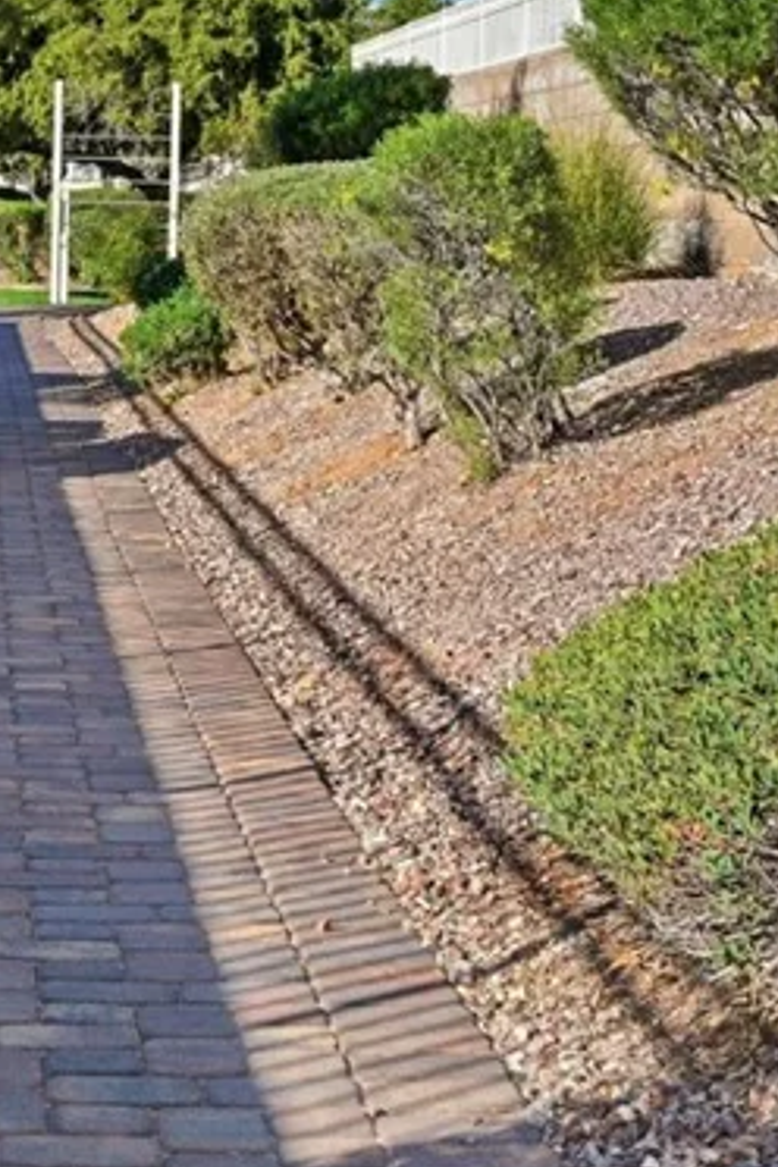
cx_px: -28
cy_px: 246
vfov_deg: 20.4
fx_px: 3209
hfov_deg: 13.6
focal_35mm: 99
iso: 64
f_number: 10
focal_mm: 24
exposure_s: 1/400
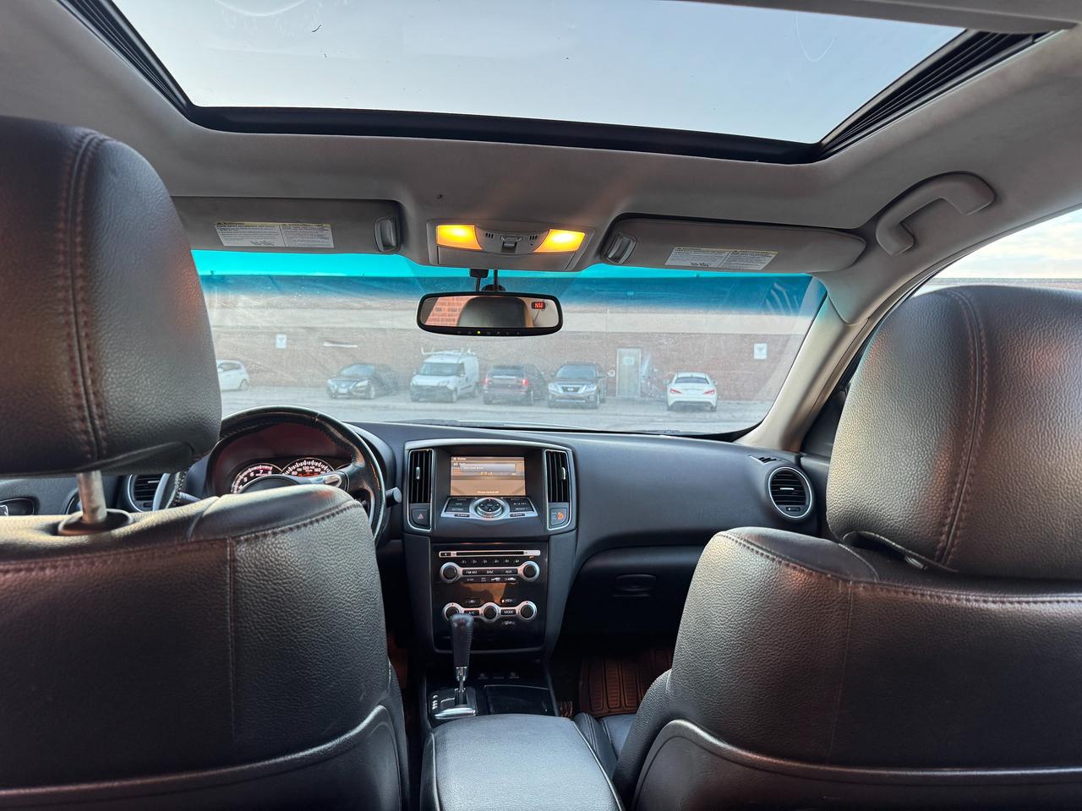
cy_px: 406
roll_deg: -1.2
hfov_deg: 71.6
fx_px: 750
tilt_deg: -1.4
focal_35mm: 24
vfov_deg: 56.8
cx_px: 541
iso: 160
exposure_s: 1/121
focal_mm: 6.76
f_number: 1.78
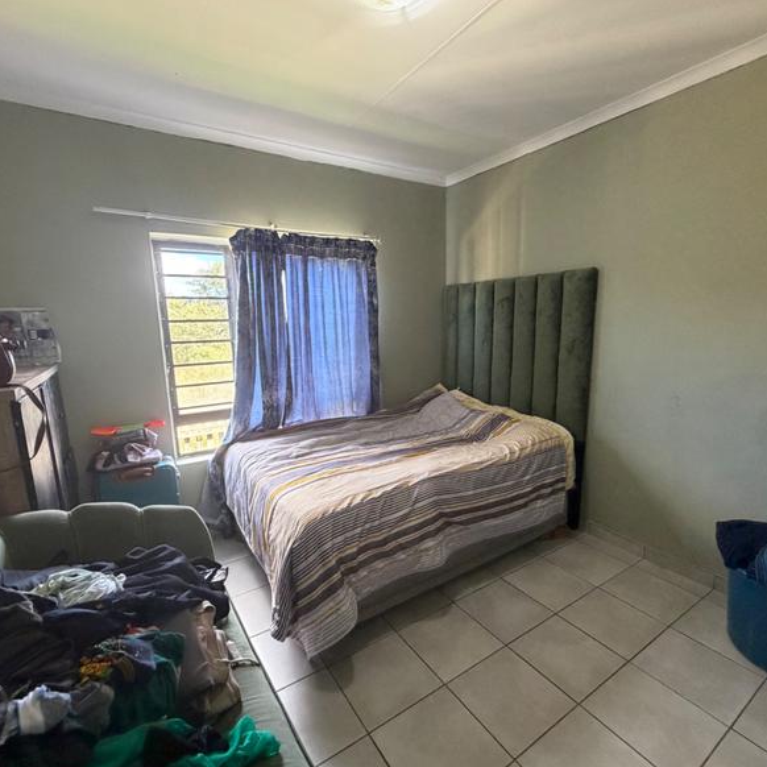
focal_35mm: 17
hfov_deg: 83.9
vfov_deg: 84.0
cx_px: 397
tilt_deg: -8.0
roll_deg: +2.0
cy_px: 393
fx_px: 426
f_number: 2.2
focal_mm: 2.22
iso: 400
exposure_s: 1/50
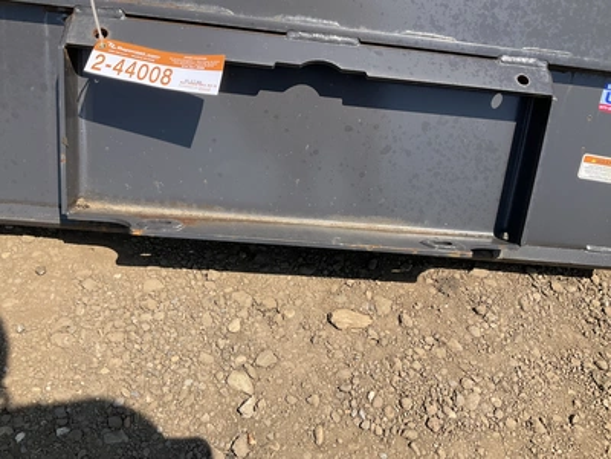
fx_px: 512
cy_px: 230
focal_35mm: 29
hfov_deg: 61.7
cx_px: 306
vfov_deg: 48.2
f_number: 1.8
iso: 25
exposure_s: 1/1144
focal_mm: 3
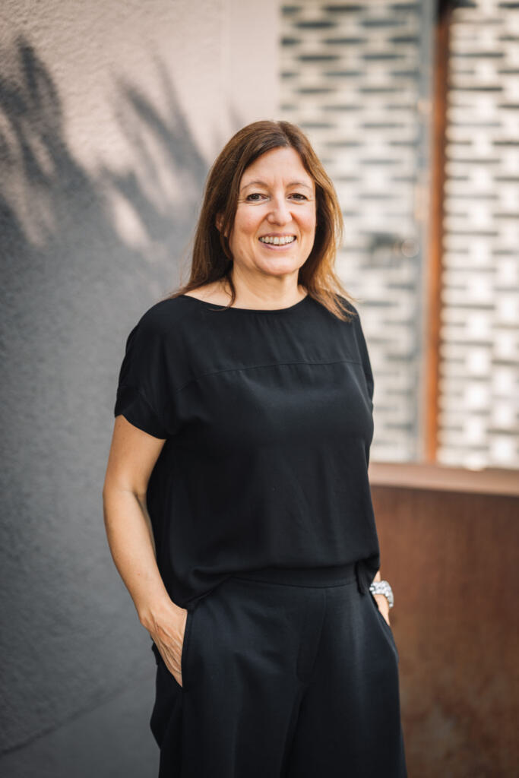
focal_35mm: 85
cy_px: 389
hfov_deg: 16.1
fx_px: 1837
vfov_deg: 23.9
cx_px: 260
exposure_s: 1/640
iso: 100
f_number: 2.2
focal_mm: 85
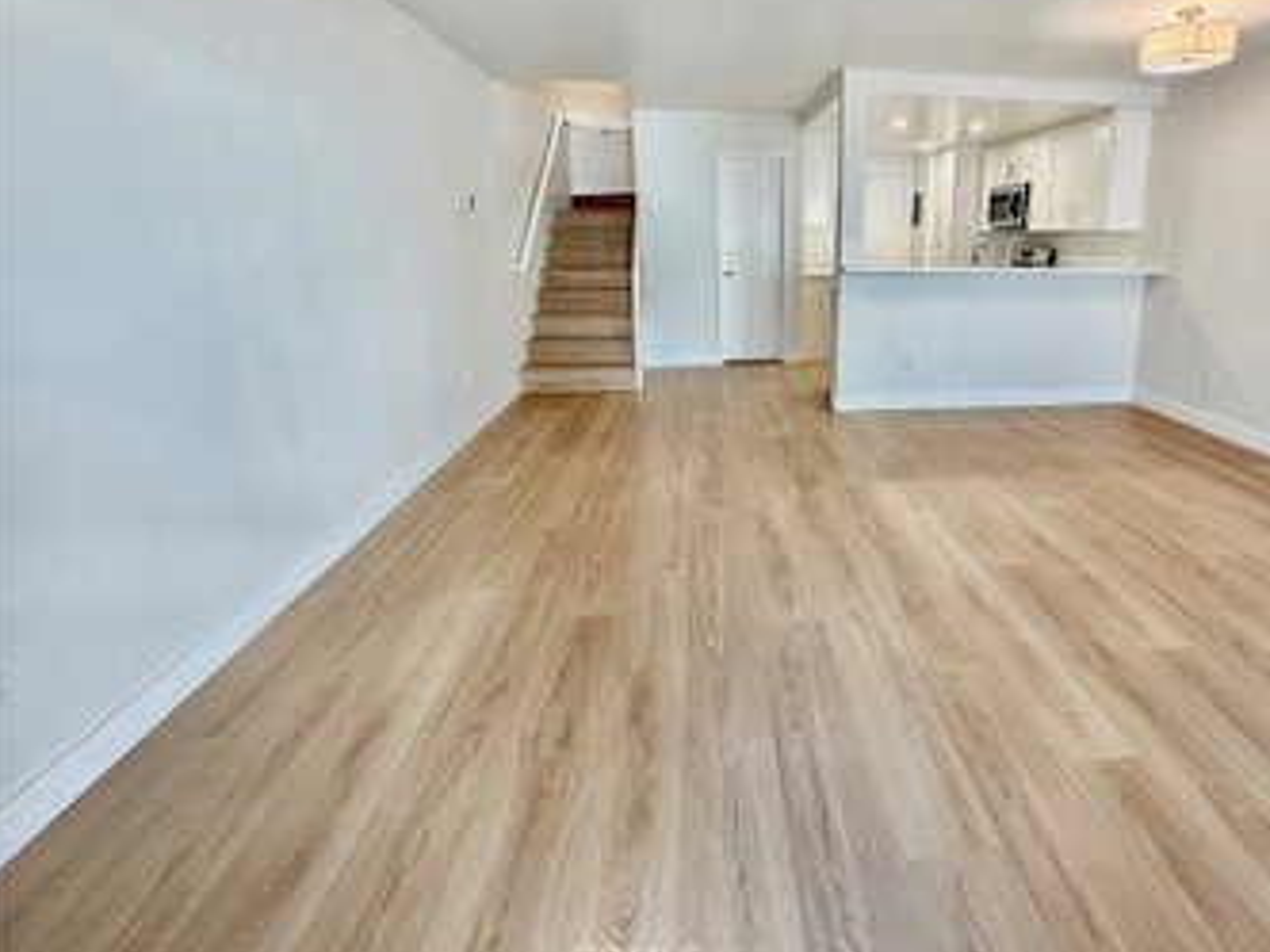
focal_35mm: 18
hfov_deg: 85.8
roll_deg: -0.4
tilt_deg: -11.3
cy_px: 371
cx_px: 805
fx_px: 660
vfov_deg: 70.7
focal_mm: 2.22
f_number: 2.2
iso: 160
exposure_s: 1/120
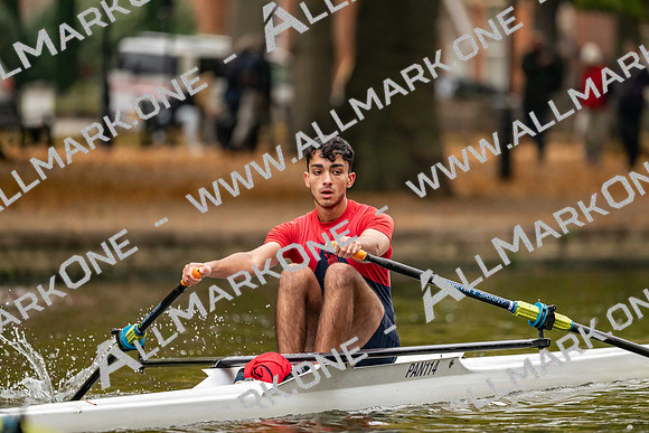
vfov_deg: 3.4
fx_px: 7212
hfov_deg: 5.2
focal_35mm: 400
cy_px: 216
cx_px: 324
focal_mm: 400
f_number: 4.5
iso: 2800
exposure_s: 1/2500
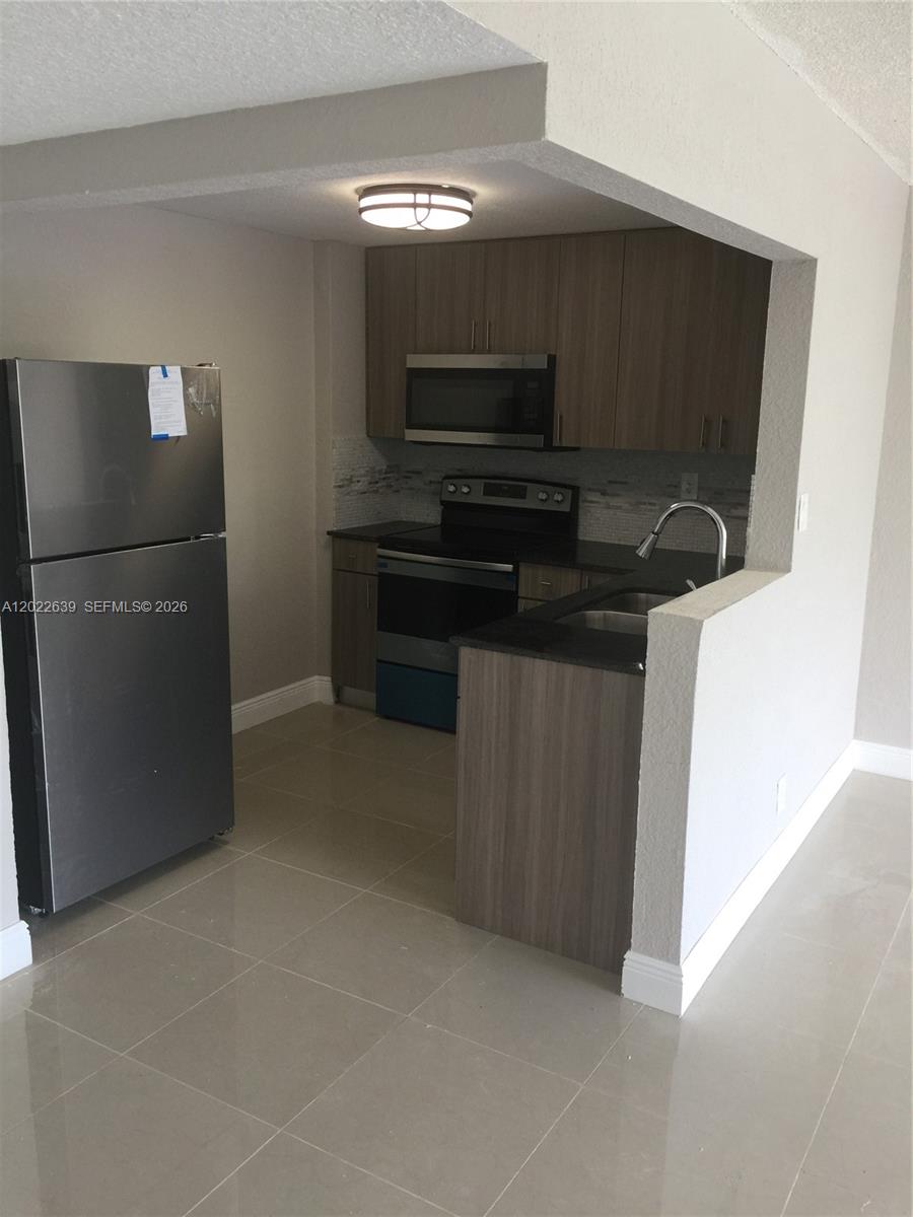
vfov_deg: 61.7
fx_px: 1020
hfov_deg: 48.2
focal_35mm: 29
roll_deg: -1.6
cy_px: 608
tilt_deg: -9.9
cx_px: 456
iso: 32
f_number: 2.2
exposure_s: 1/30
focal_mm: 4.15
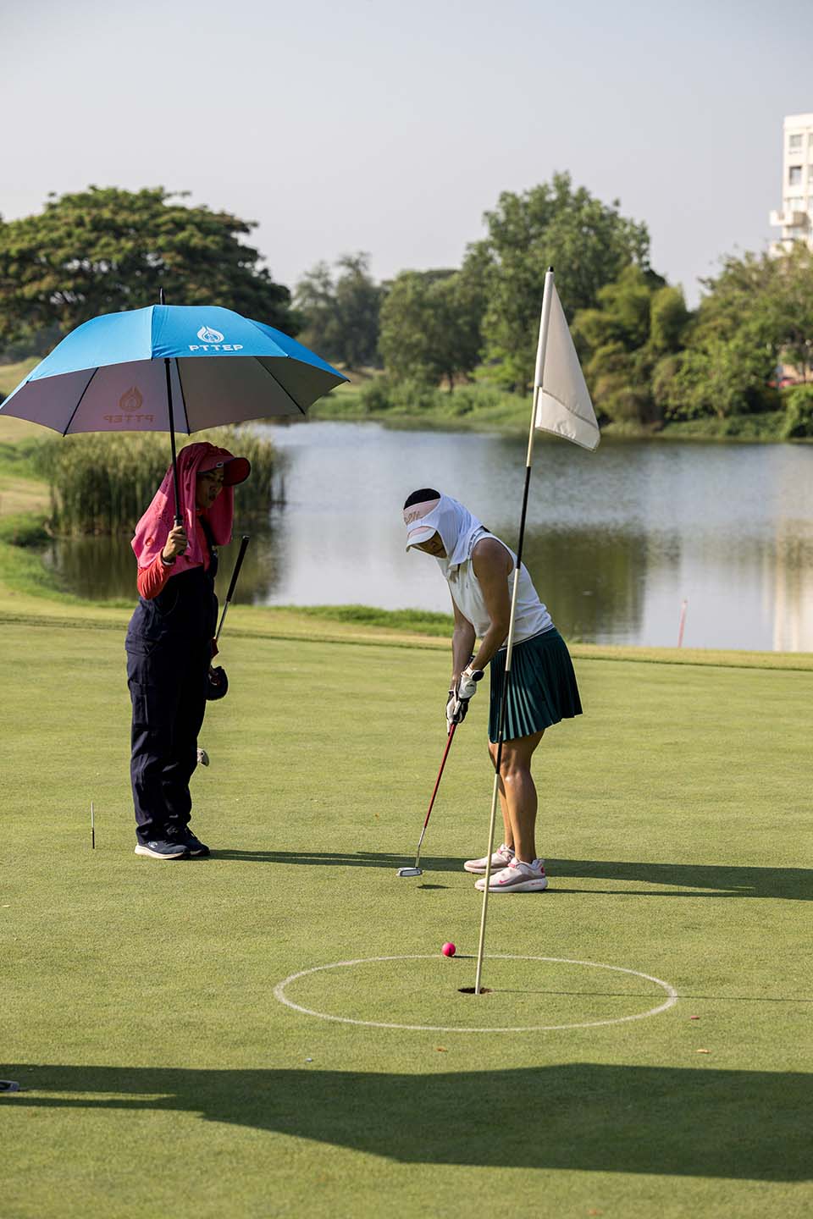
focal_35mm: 87
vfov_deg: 23.4
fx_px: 2947
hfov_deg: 15.7
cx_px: 406
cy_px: 610
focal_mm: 87
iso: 560
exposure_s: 1/4000
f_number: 4
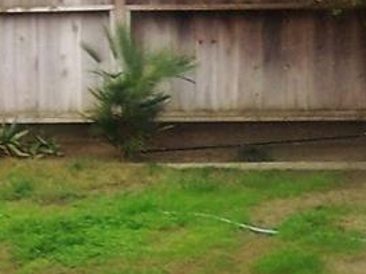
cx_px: 182
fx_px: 1924
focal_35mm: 182
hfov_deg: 10.9
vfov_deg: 8.1
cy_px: 353
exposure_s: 1/180
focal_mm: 5.5
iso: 80
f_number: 3.4
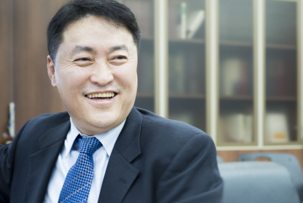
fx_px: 792
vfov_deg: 14.6
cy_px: 118
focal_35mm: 94
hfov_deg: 21.7
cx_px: 153
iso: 1600
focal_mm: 70
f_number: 5.6
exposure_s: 1/25
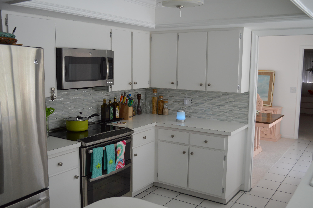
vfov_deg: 36.8
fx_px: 313
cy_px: 104
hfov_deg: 53.2
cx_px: 156
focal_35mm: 36
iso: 400
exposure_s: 1/60
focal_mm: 24
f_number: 4
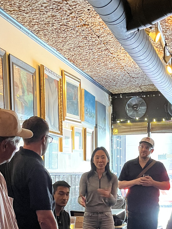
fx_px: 404
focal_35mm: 61
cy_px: 233
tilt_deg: -10.1
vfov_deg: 29.4
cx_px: 80
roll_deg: +2.0
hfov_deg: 24.0
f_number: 1.6
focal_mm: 5.1
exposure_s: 1/40
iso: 400
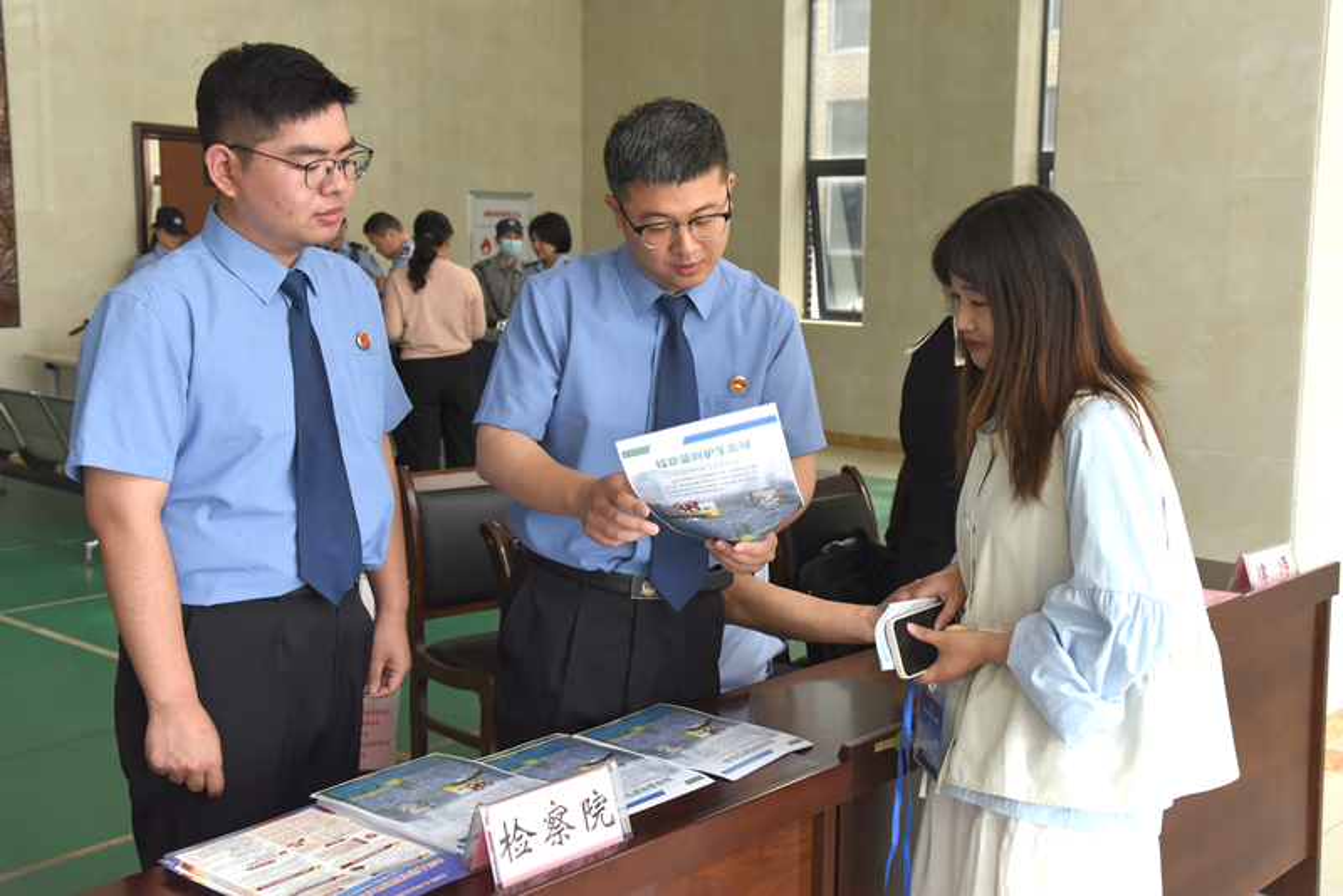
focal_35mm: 38
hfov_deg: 50.7
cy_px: 448
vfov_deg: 35.1
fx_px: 1418
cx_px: 672
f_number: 5.6
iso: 1600
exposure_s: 1/125
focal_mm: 38
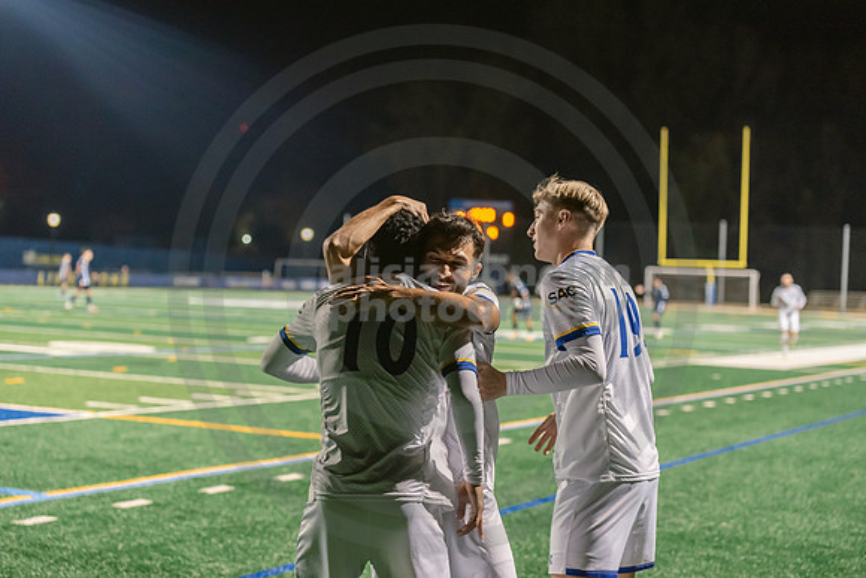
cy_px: 289
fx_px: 1684
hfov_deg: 28.8
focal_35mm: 70
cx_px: 433
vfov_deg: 19.5
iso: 2500
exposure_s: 1/250
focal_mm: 70
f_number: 3.2
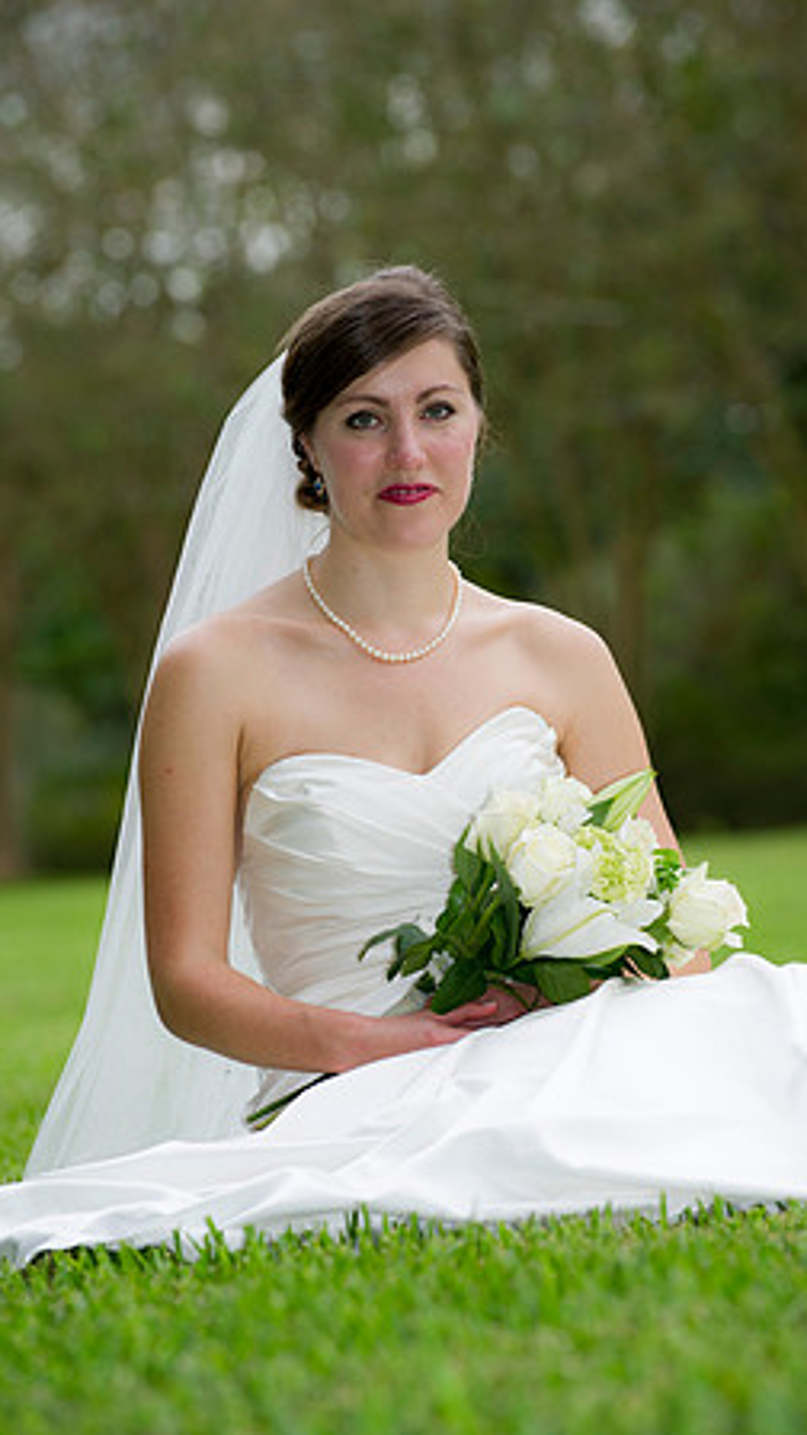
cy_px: 718
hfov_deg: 6.6
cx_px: 399
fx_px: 7000
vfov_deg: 11.7
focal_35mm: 184
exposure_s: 1/250
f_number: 4.5
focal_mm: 175
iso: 400
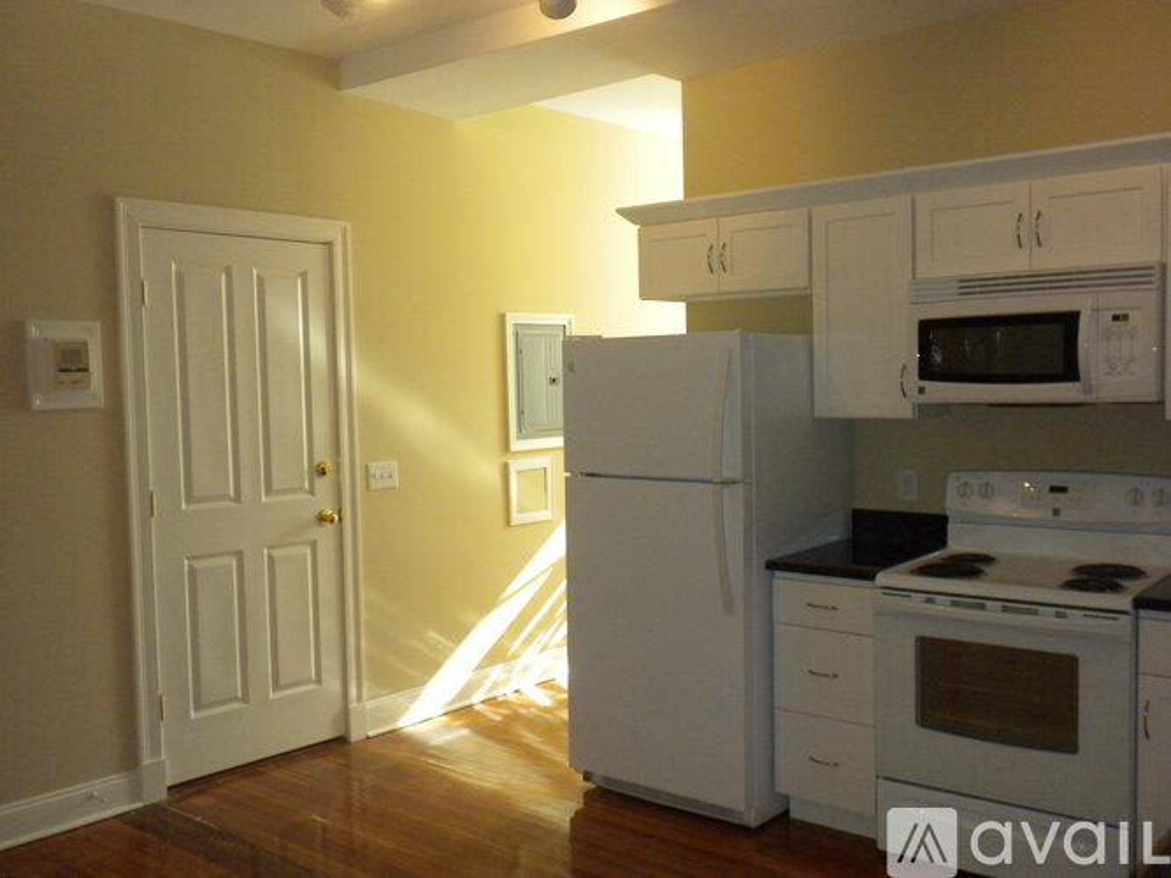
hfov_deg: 50.1
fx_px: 1251
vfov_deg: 38.7
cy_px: 439
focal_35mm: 37
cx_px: 586
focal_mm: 6.6
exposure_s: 1/49
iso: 372
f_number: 3.5
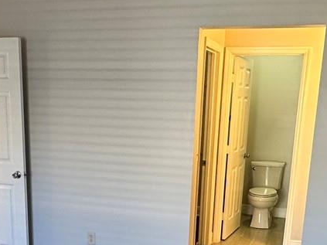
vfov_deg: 26.3
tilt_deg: -16.0
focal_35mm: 53
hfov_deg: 36.1
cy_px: 233
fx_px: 501
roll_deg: -1.2
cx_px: 138
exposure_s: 1/60
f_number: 2.2
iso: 200
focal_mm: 2.22
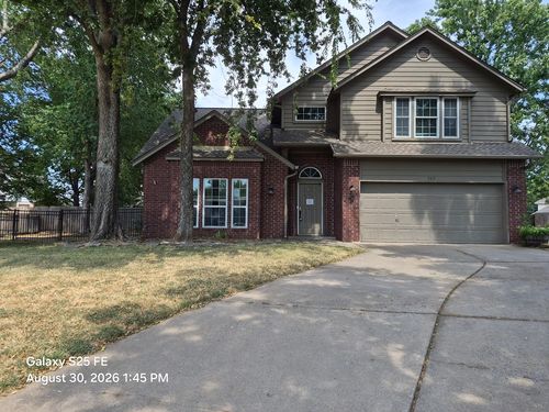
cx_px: 274
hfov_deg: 73.9
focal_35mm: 23
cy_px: 206
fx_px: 365
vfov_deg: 58.9
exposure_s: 1/3000
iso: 80
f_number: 1.8
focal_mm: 5.4
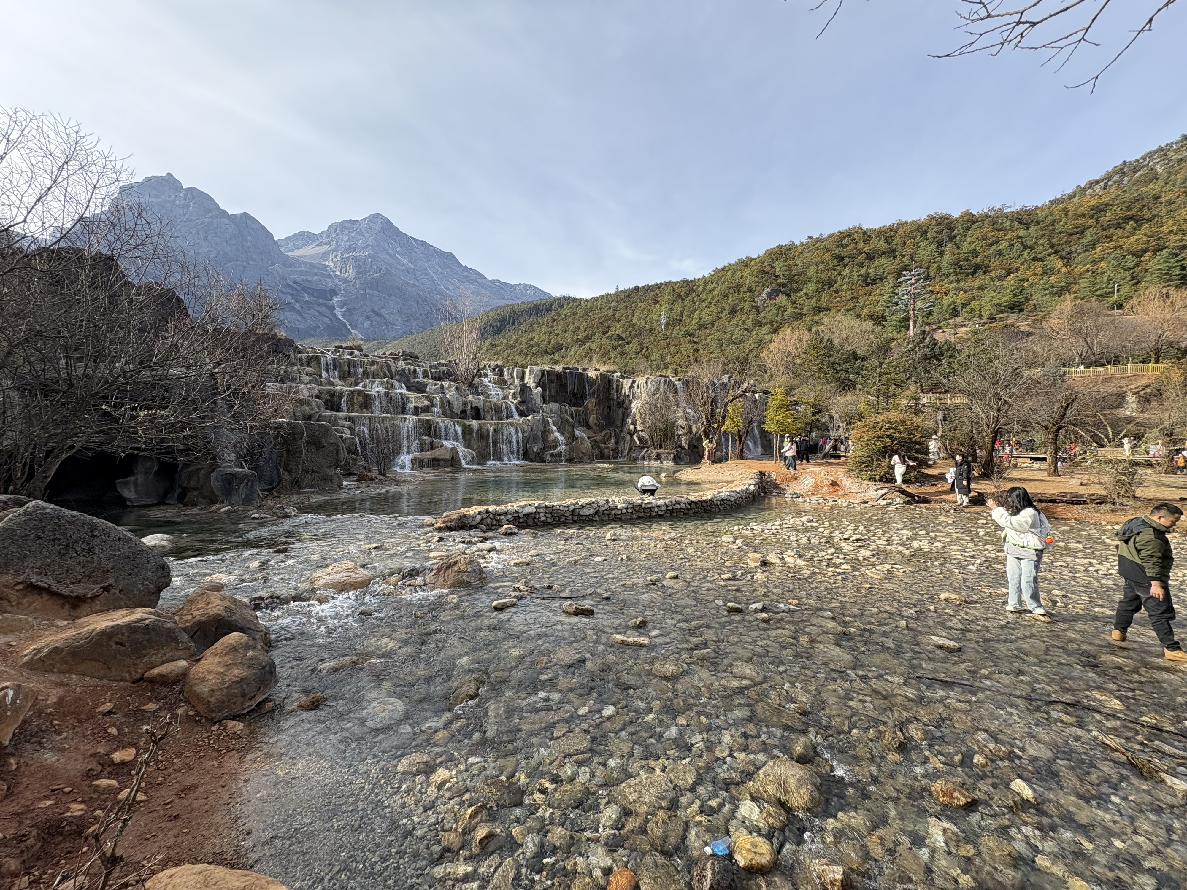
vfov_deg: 85.7
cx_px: 594
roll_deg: -0.3
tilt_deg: +0.1
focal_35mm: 14
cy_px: 445
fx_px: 480
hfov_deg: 102.1
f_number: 2.2
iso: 64
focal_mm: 2.22
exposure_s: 1/600
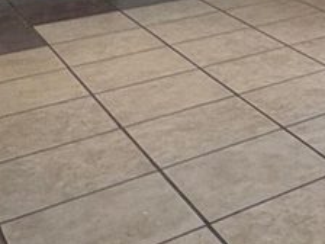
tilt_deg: -4.7
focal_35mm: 75
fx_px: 704
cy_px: -131
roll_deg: +0.5
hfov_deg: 20.6
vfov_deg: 17.5
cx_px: 534
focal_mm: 2.22
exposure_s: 1/120
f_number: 2.2
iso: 200
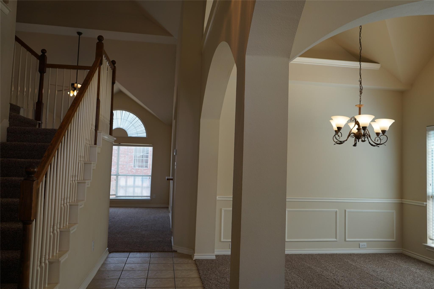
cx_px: 217
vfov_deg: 46.4
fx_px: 338
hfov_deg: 65.5
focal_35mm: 28
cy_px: 144
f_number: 4
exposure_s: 1/160
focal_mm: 28
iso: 200
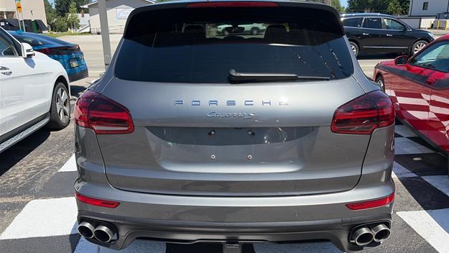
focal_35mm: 29
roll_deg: +1.4
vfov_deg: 40.2
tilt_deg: -16.6
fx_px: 345
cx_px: 229
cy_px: 119
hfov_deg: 66.0
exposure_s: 1/4065
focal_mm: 5.96
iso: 64
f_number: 1.6
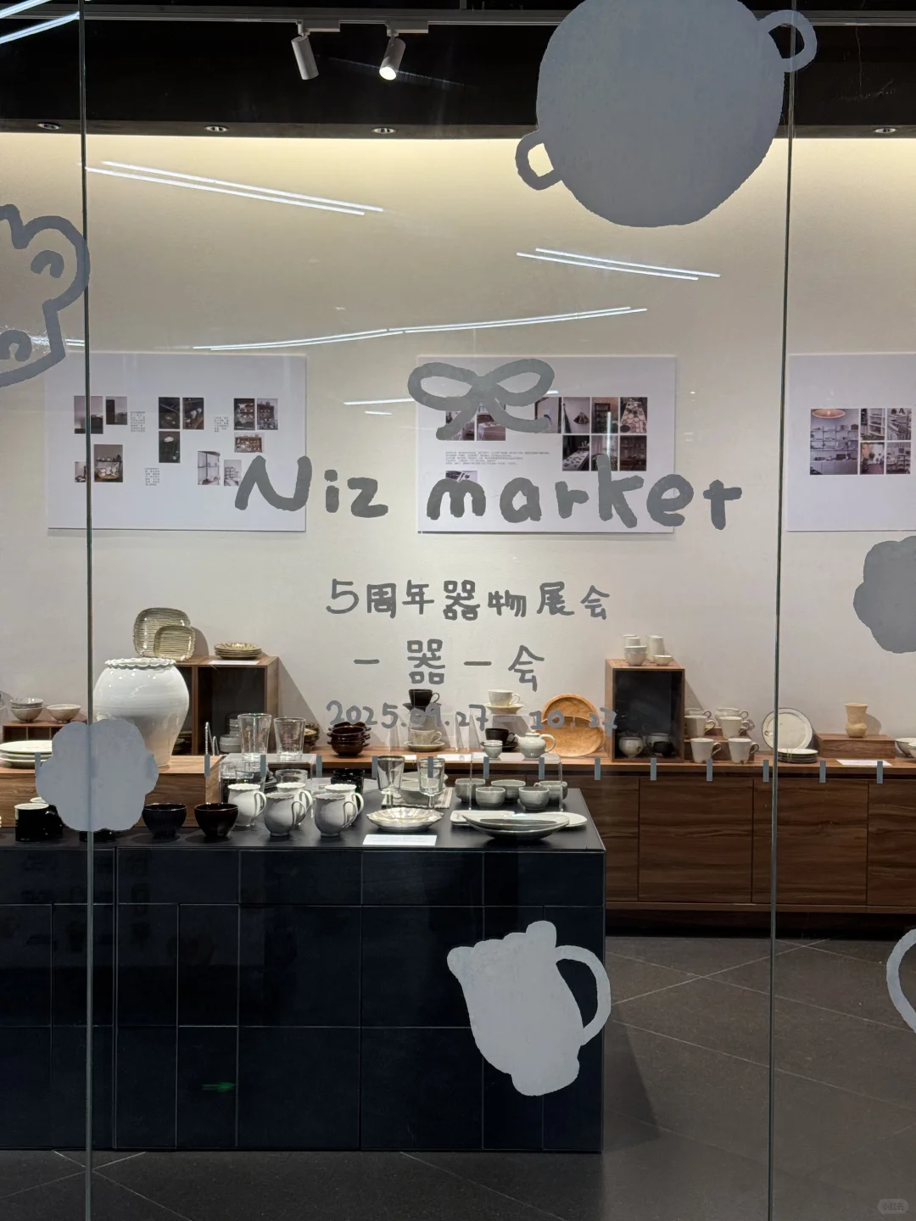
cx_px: 458
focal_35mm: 48
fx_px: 1694
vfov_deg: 39.7
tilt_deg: -3.1
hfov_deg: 30.3
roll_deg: -0.7
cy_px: 610
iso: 50
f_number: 1.78
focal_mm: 6.76
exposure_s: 1/121
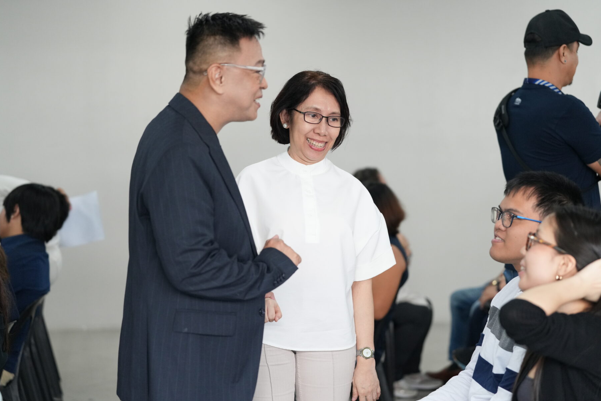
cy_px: 205
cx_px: 317
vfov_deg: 16.1
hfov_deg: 23.9
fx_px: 1419
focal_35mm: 85
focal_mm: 80
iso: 2000
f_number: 2.8
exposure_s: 1/200
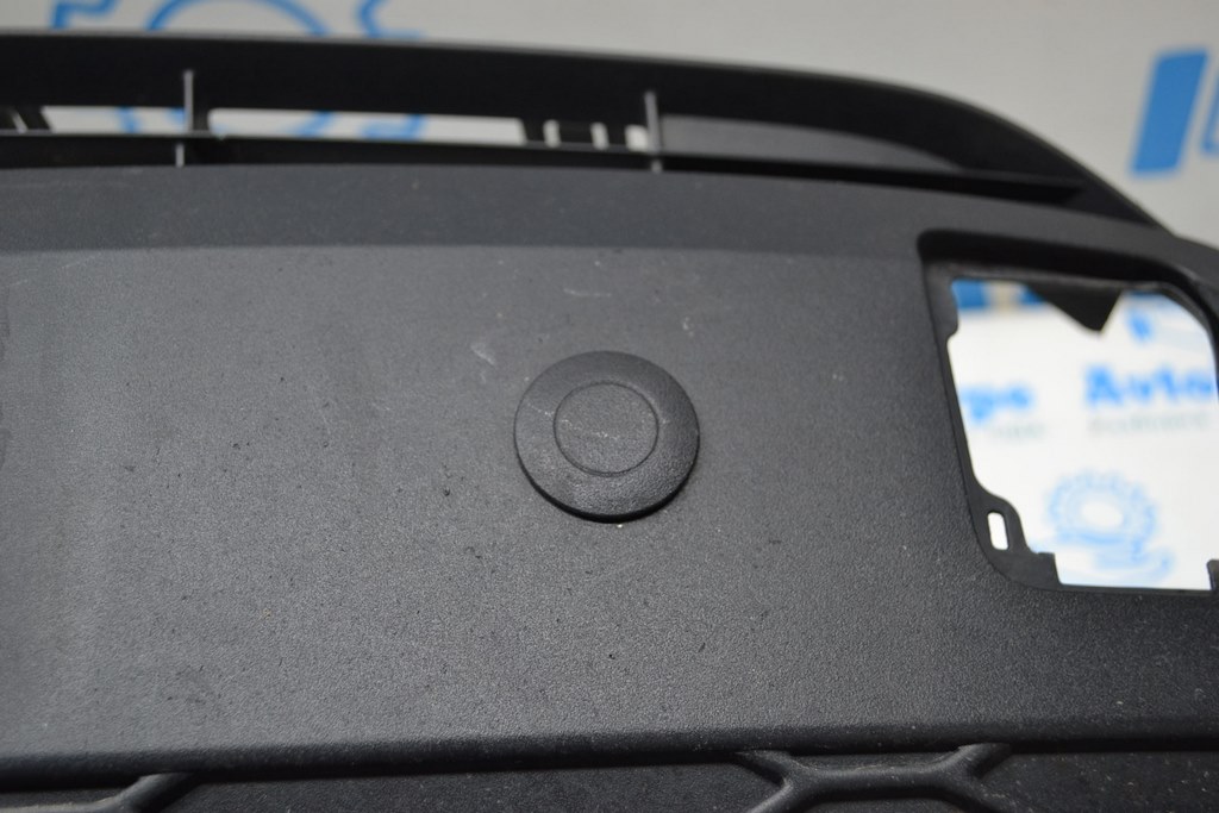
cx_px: 610
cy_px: 406
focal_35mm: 42
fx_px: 1422
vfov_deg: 31.9
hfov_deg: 46.4
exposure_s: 1/60
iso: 450
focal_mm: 28
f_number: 4.5
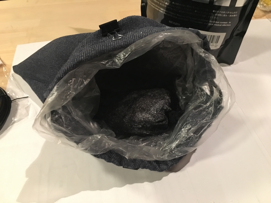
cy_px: 102
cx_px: 136
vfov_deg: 48.2
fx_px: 227
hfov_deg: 61.7
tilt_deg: -48.4
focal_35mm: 29
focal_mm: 4.15
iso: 500
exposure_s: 1/15
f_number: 2.2
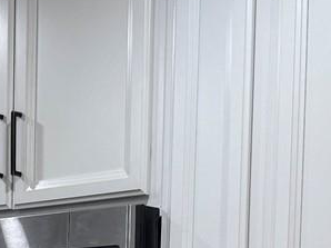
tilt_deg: -3.3
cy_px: 437
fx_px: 1233
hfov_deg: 14.9
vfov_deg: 10.8
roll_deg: -1.3
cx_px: -32
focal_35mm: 129
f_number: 1.78
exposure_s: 1/120
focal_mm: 6.76
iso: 125
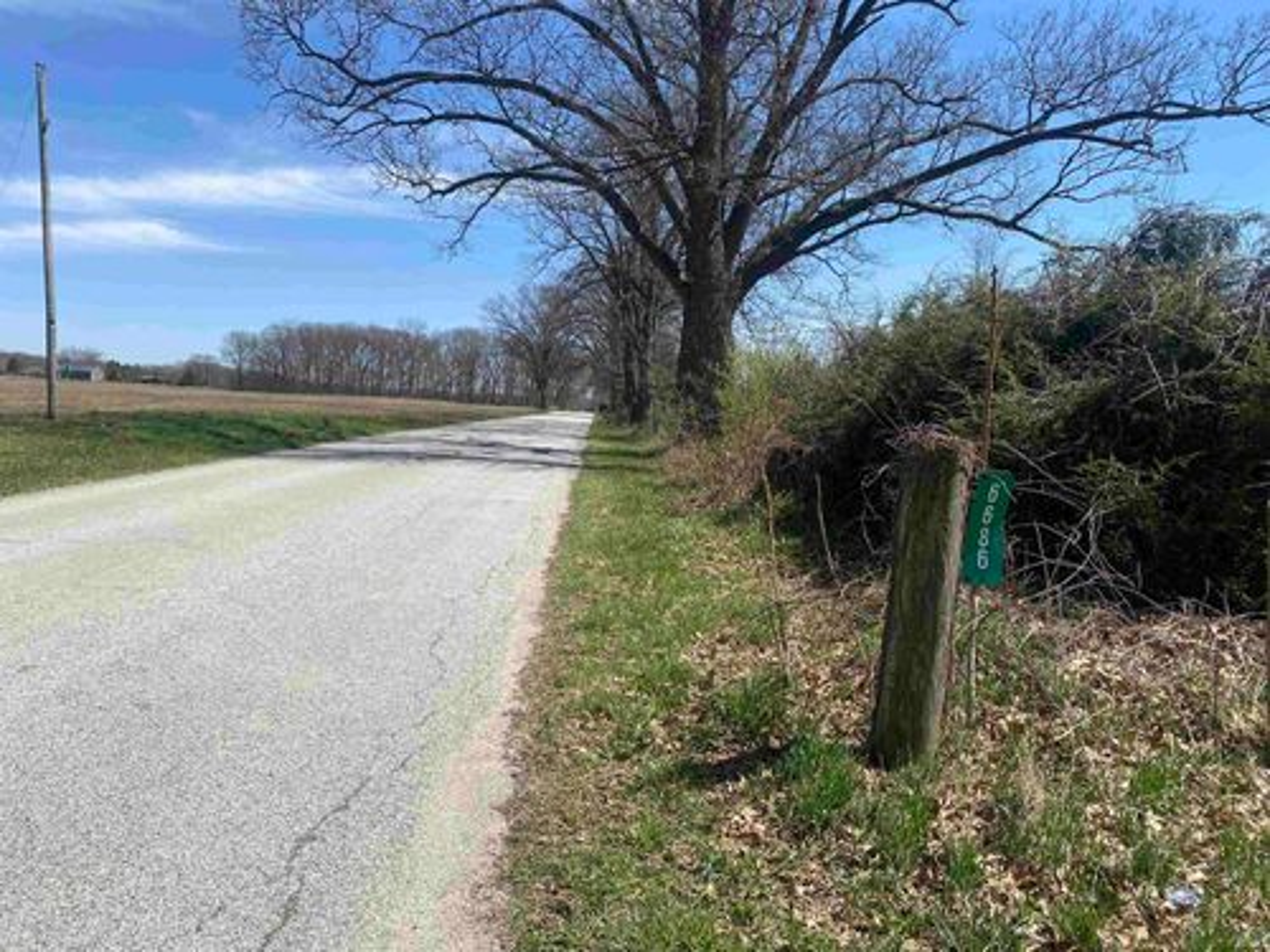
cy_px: 476
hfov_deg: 67.3
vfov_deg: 53.1
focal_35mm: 26
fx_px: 954
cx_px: 635
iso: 32
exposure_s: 1/2817
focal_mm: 4.25
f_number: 1.8
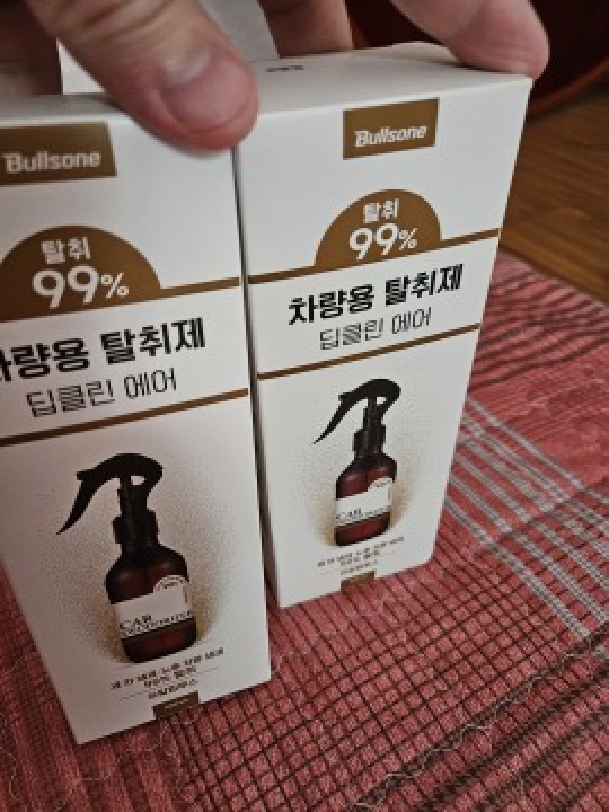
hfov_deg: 58.9
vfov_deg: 73.9
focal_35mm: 23
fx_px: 540
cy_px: 406
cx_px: 304
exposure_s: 1/30
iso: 500
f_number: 1.8
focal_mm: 5.4
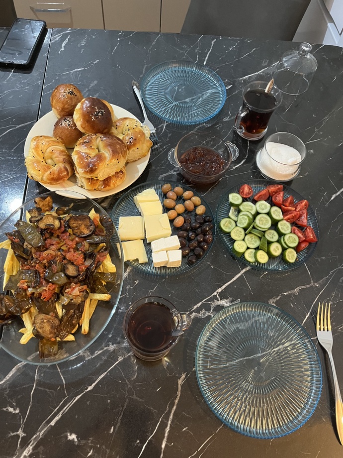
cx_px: 172
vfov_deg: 67.3
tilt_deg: -62.3
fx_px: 344
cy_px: 229
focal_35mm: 26
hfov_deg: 53.1
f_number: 1.6
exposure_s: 1/33
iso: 640
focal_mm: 5.1
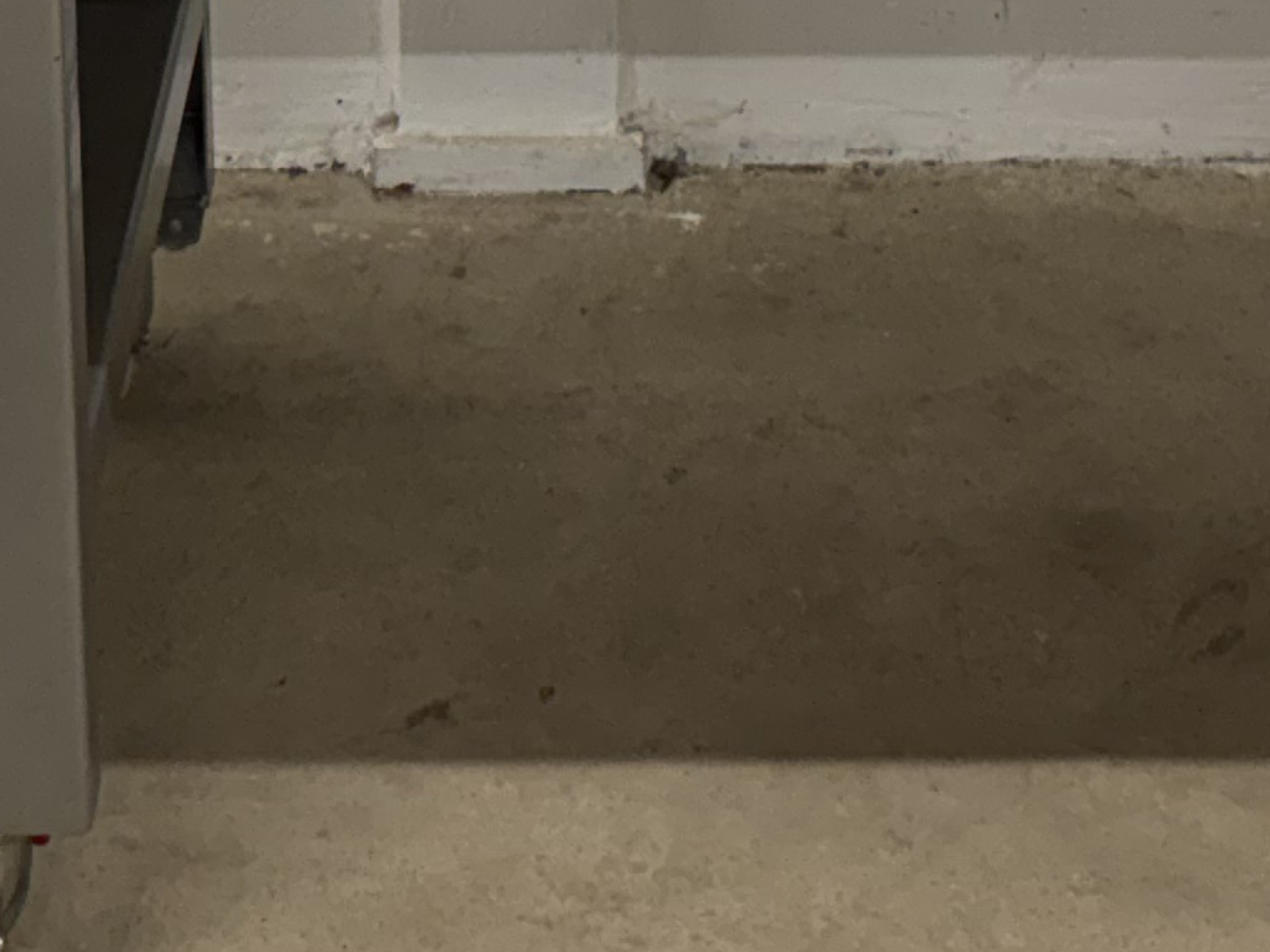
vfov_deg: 13.9
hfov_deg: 20.6
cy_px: -739
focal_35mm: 95
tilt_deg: -13.7
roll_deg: -0.1
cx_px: 523
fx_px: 3485
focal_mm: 6.76
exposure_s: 1/100
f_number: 1.78
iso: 160
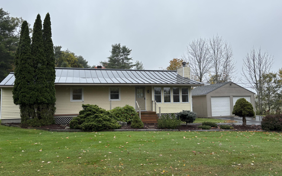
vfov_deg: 44.5
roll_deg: +1.4
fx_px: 215
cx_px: 140
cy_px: 86
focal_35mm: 28
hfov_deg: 66.5
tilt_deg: +5.5
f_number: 1.6
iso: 50
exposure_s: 1/1381
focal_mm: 5.96
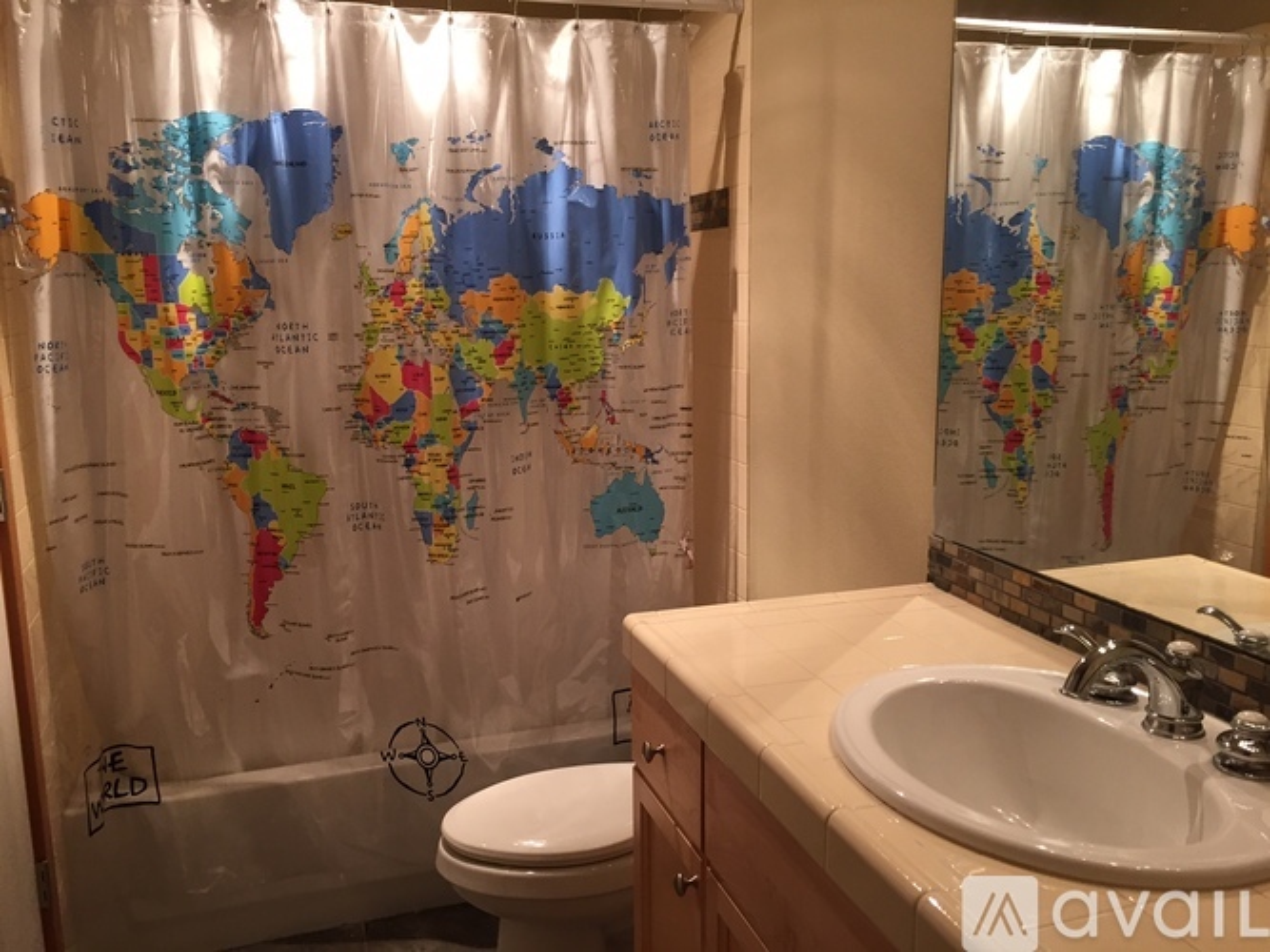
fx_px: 1064
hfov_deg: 61.7
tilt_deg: -10.5
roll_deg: +0.1
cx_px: 635
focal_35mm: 29
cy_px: 476
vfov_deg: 48.2
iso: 40
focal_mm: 4.15
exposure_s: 1/30
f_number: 2.2
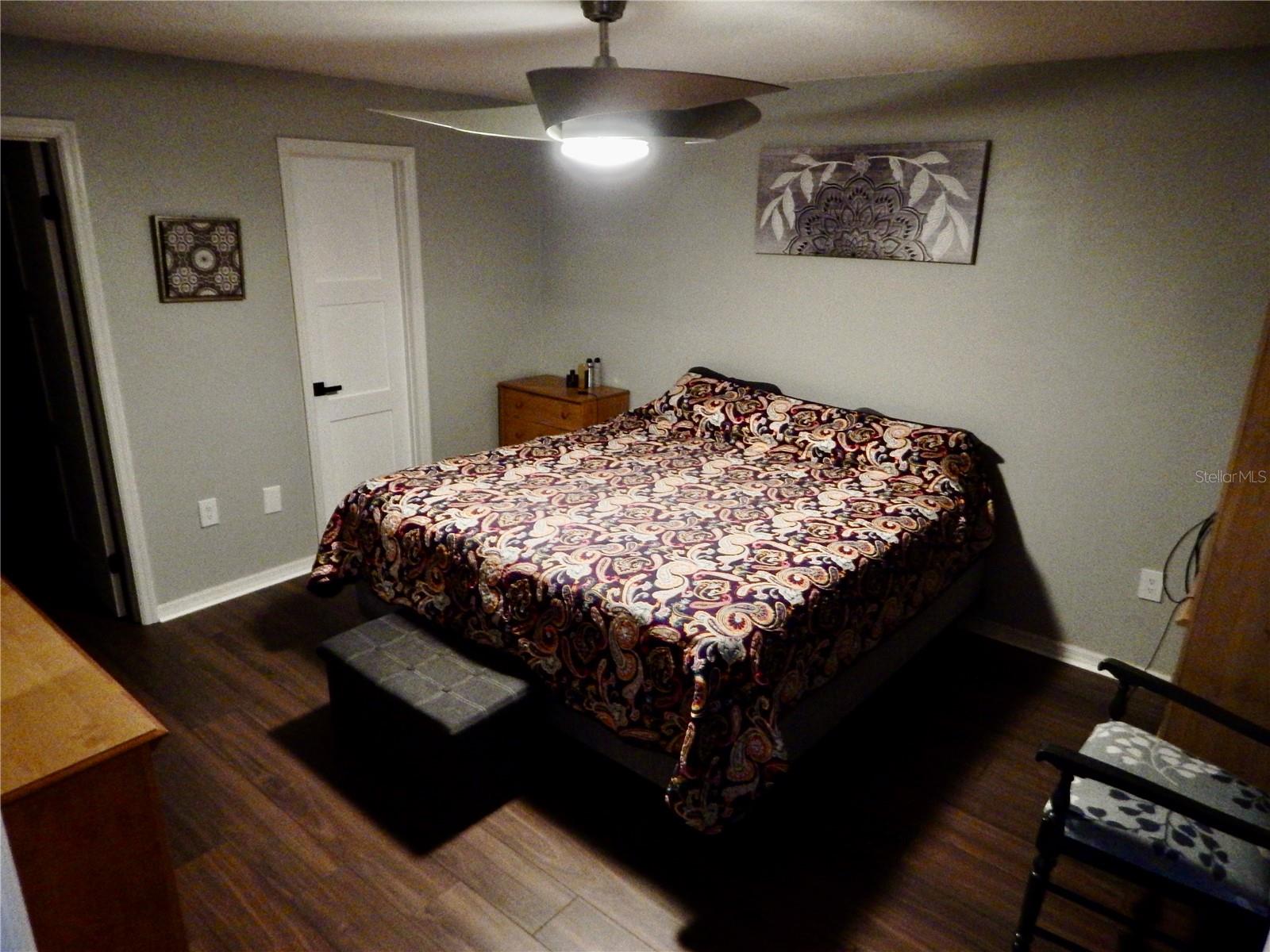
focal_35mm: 22
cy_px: 476
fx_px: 807
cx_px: 635
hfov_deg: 76.4
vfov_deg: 61.1
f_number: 3
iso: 400
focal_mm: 4
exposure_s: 1/15
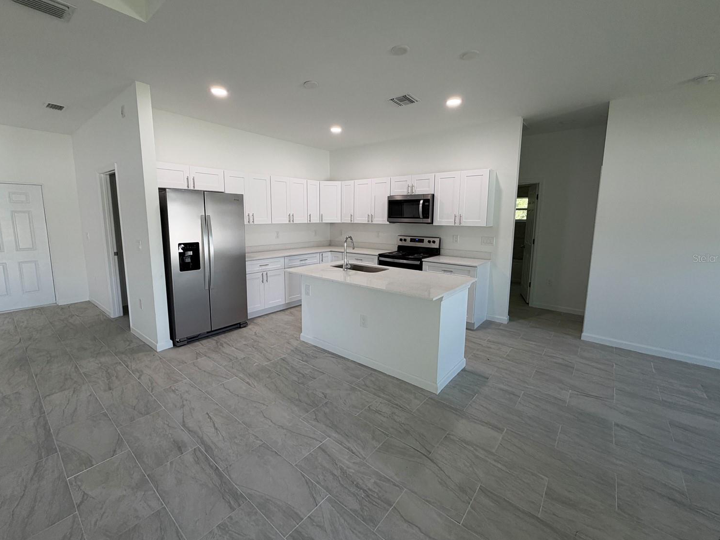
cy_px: 258
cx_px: 353
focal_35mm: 15
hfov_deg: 98.2
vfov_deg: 81.7
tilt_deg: -7.4
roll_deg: -0.1
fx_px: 312
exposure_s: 1/121
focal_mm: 2.22
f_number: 2.2
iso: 160
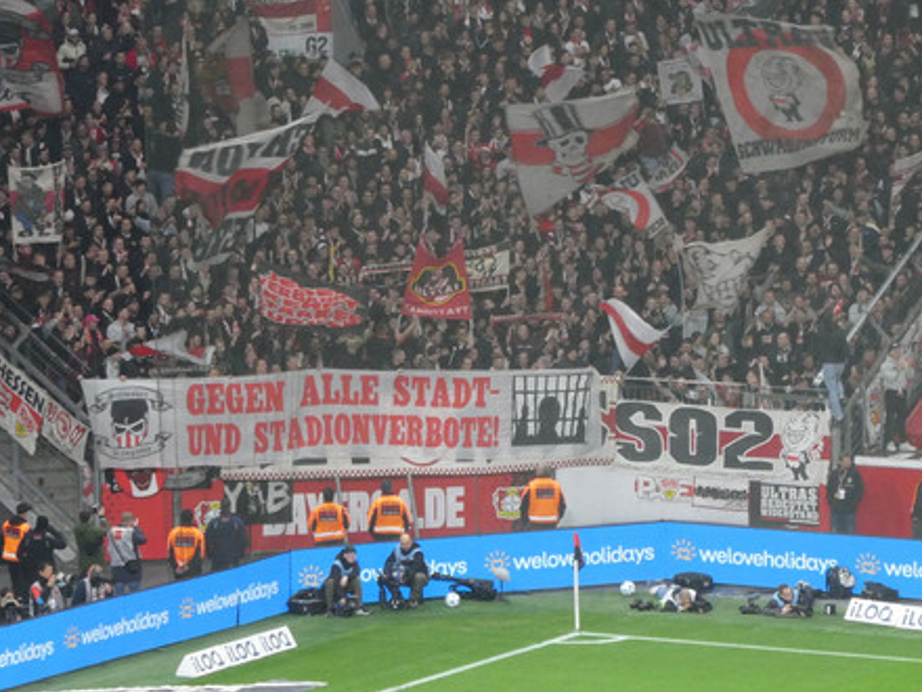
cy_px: 317
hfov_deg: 6.8
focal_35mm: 291
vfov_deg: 5.1
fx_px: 7751
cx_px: 417
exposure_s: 1/80
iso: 500
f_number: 5.6
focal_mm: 35.8
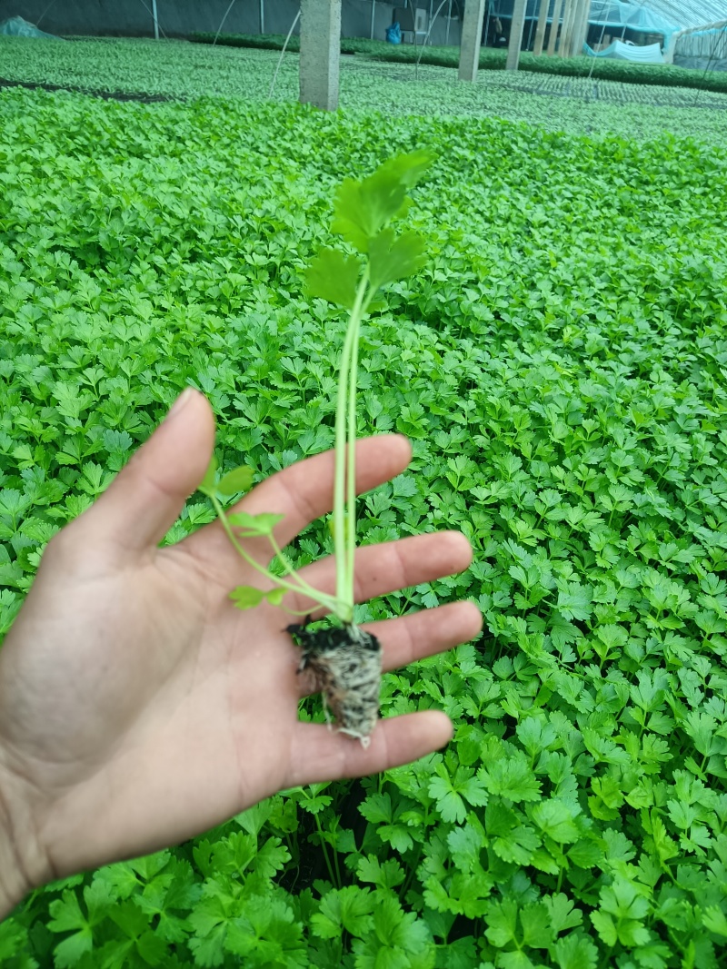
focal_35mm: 26
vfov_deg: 67.3
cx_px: 364
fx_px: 728
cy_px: 484
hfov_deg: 53.1
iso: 145
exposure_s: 1/100
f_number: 1.8
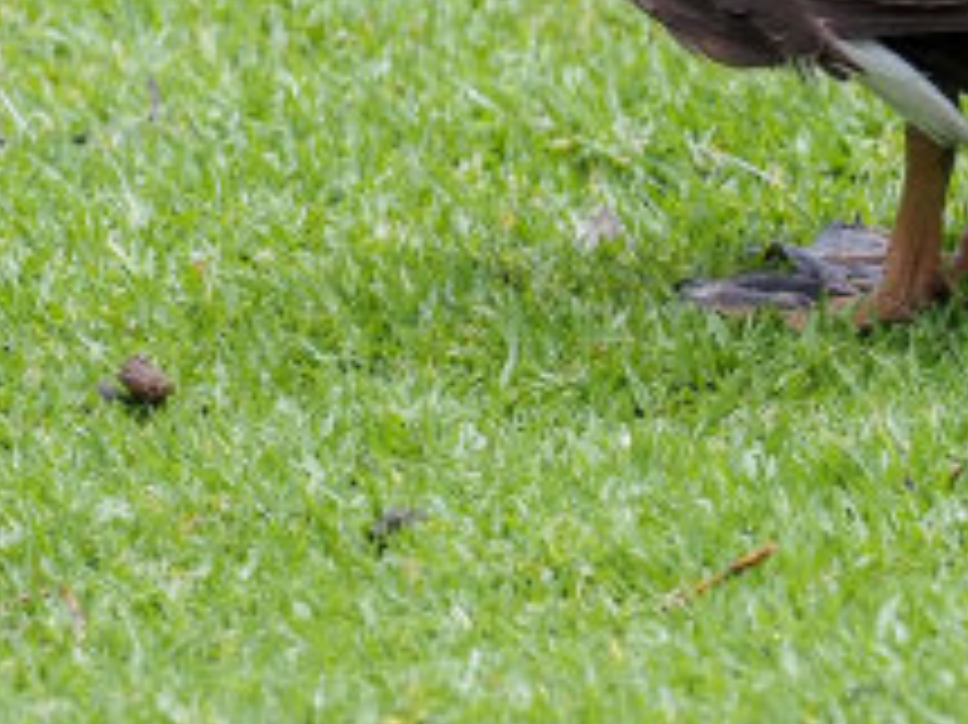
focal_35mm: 1669
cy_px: -290
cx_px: 977
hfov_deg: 1.2
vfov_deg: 0.9
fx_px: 46646
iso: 1000
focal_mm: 292
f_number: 6.2
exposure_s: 1/500
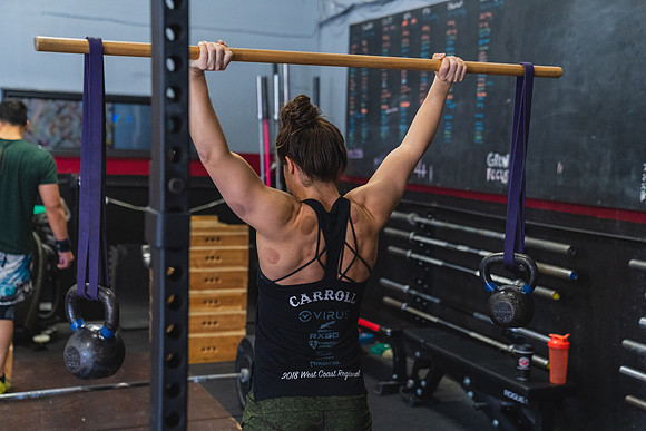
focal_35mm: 54
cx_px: 323
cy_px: 216
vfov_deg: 25.1
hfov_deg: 36.9
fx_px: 969
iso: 6400
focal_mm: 54
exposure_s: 1/125
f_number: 2.8
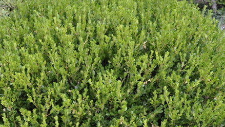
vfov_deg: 19.0
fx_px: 376
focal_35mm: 63
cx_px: 97
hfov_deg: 33.3
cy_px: 90
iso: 400
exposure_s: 1/100
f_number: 5
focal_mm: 22
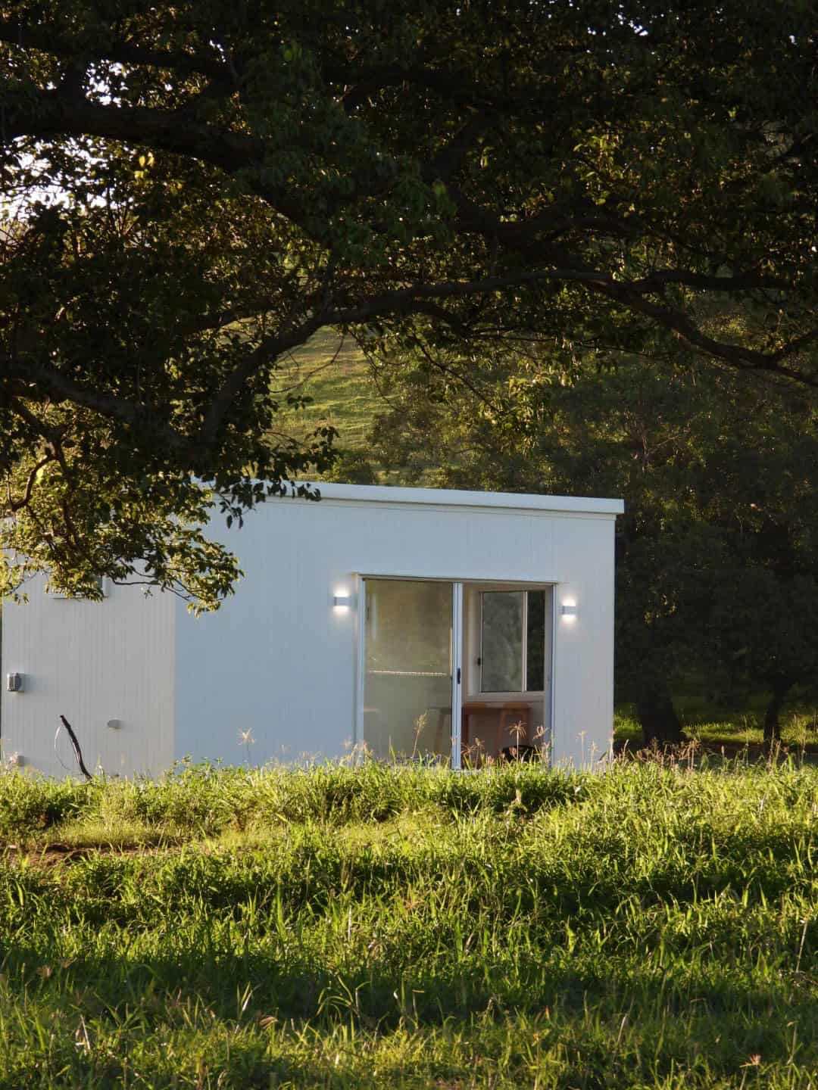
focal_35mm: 185
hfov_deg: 8.0
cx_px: 409
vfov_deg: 10.7
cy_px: 545
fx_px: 5829
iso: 100
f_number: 4.5
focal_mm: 33.2
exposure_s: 1/200
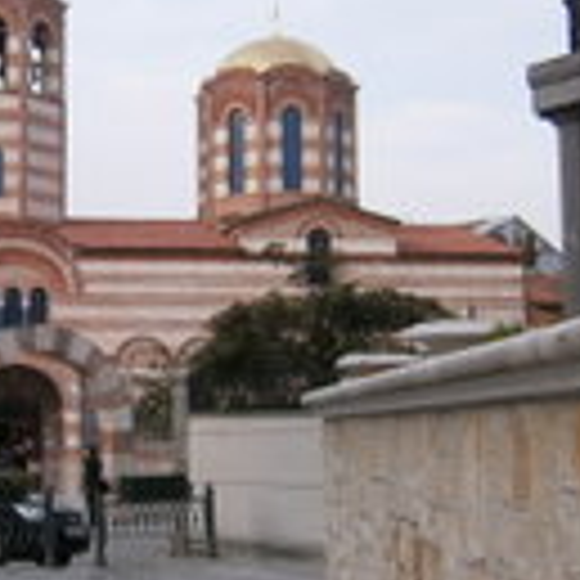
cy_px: 297
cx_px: 36
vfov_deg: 24.3
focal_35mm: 71
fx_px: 1346
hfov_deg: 23.5
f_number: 2.8
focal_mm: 4.7
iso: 80
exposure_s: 1/400
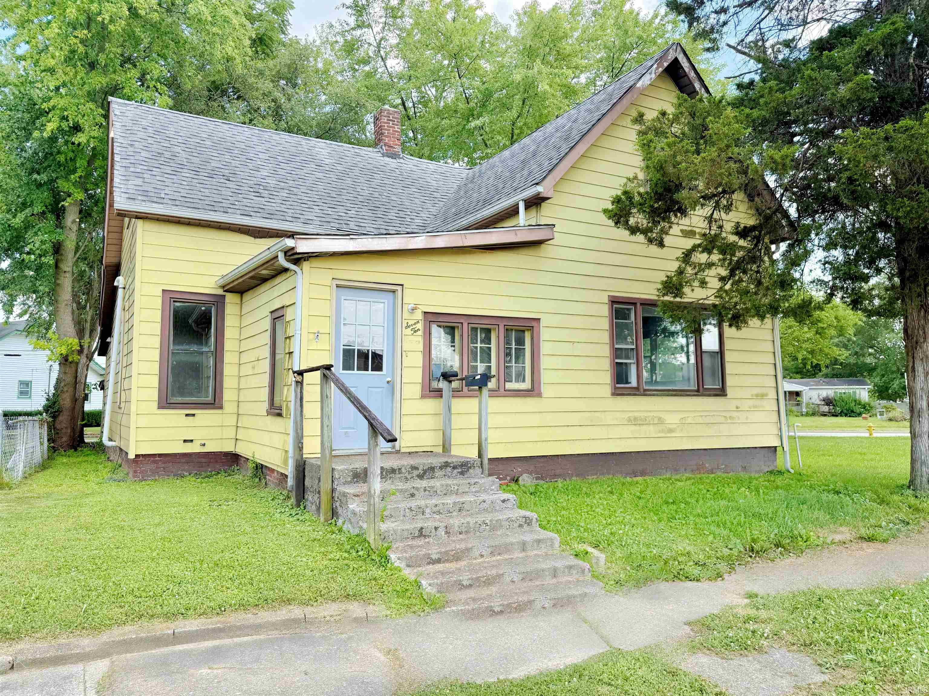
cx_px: 464
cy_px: 348
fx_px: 644
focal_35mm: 24
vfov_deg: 56.8
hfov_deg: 71.6
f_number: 1.78
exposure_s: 1/1156
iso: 80
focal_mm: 6.76
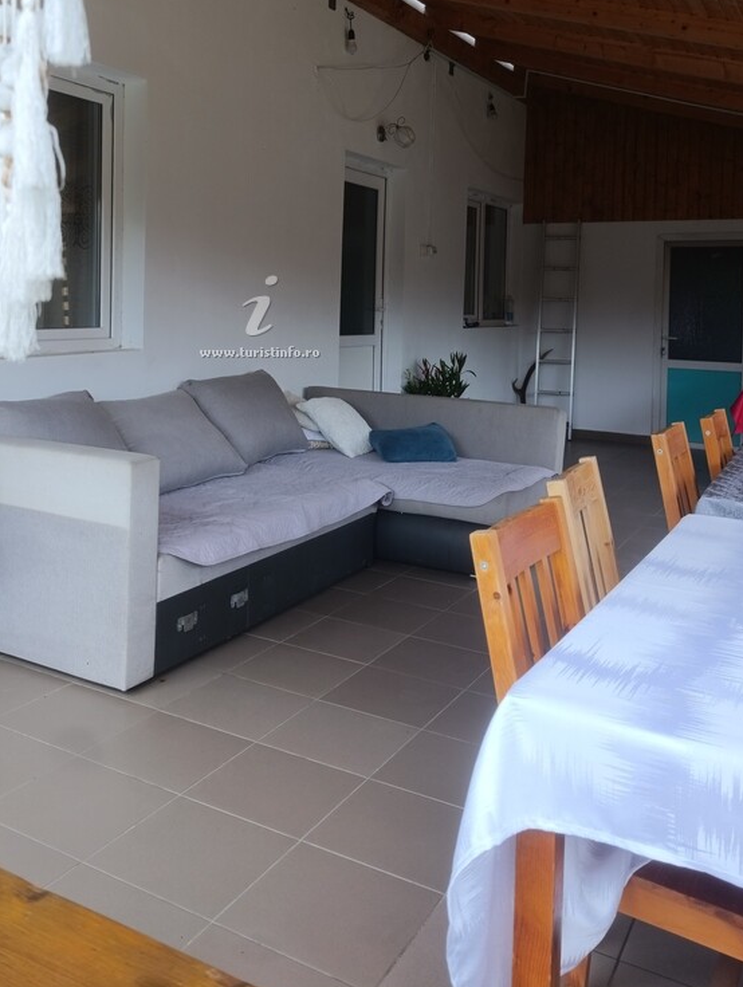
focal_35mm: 32
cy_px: 312
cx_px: 257
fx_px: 914
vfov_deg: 55.3
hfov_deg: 43.7
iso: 58
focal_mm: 6.11
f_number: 1.65
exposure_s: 1/100
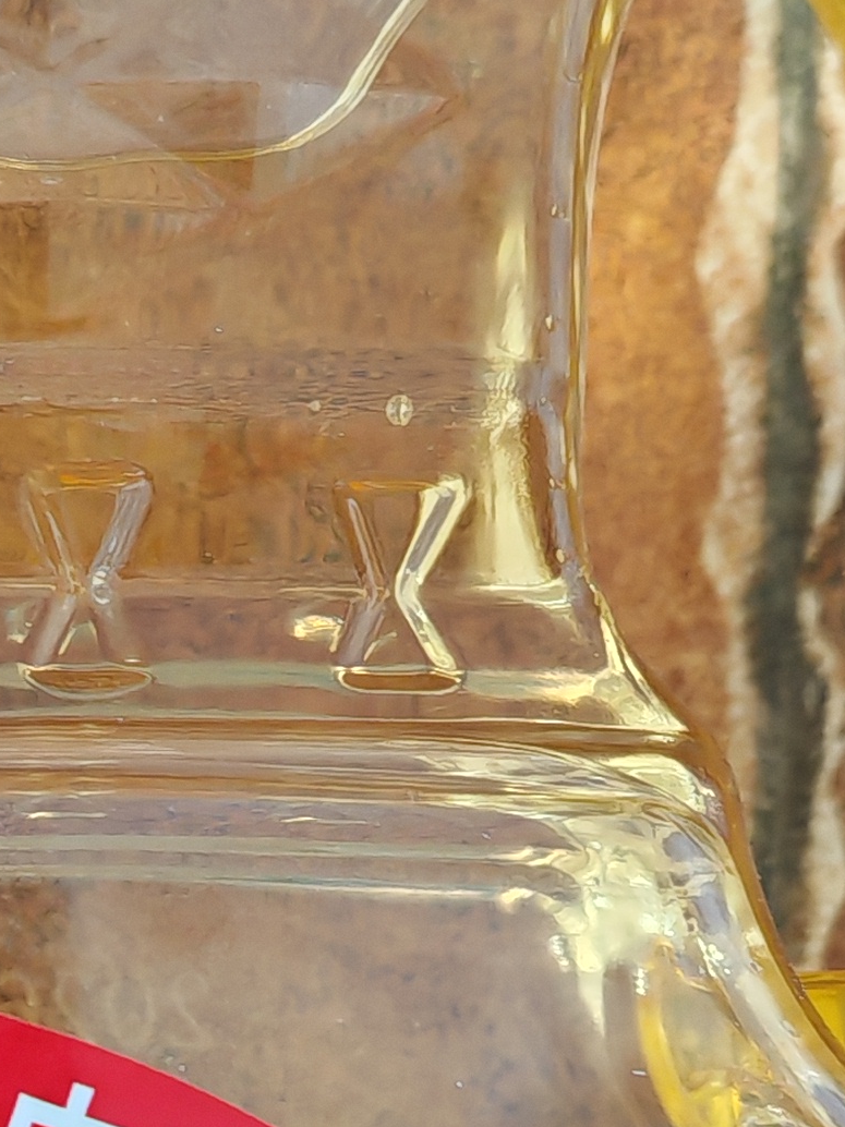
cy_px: 1059
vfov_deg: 18.0
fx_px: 3484
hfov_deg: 13.7
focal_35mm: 107
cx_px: 90
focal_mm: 6.67
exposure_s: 1/50
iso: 640
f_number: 1.9
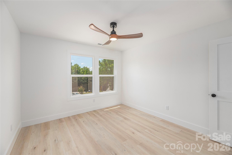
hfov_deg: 104.2
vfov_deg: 81.2
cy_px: 78
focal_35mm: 14
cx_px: 116
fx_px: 90
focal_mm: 14
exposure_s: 1/200
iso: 320
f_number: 8
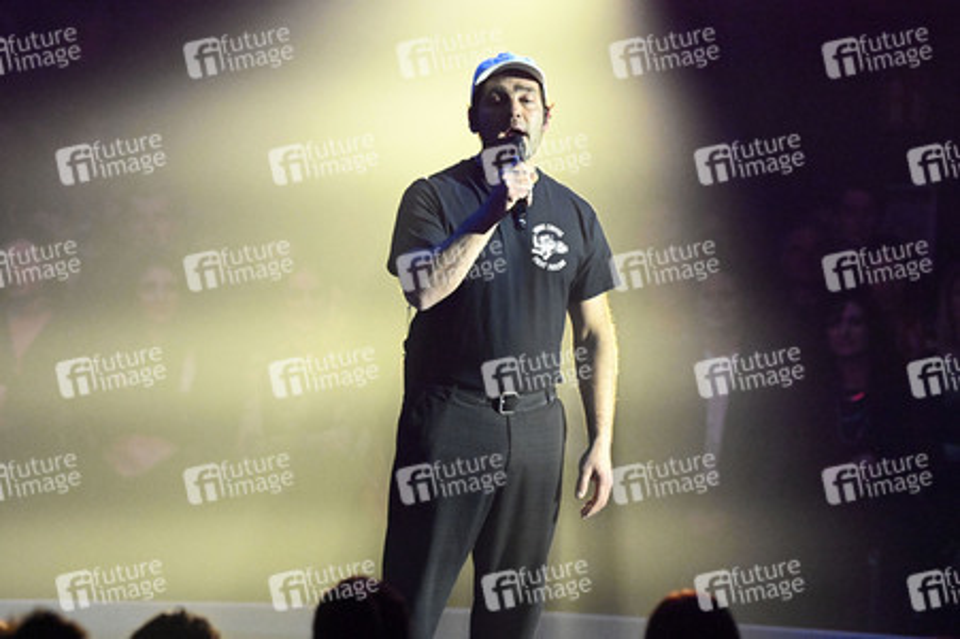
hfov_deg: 9.0
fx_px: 6129
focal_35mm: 230
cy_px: 320
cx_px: 480
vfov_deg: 6.0
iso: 20000
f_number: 5.6
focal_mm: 230
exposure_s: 1/500
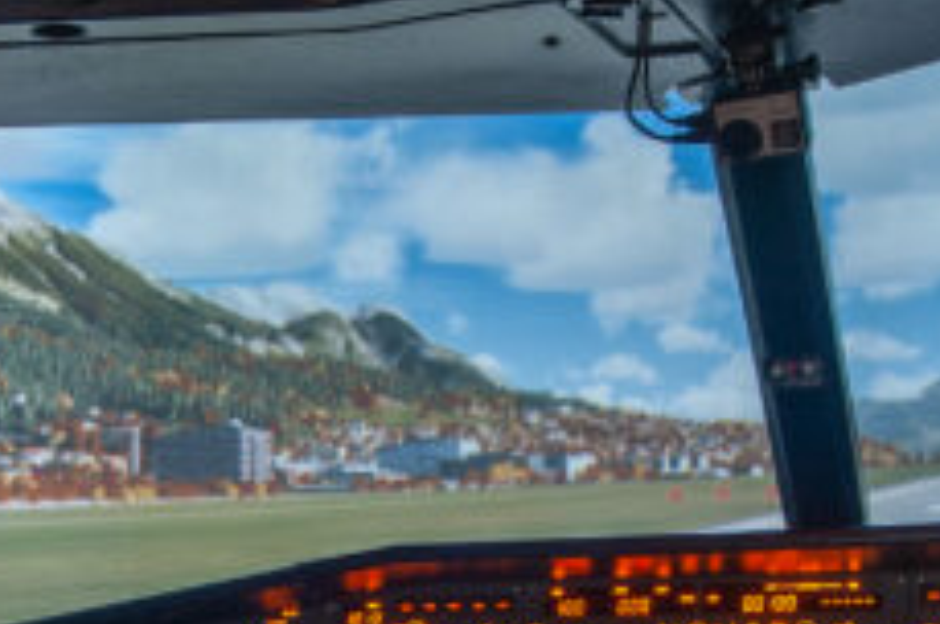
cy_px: 634
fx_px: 1747
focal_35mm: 67
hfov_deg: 29.8
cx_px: 271
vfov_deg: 19.6
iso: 200
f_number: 8
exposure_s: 1/2.5
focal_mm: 15
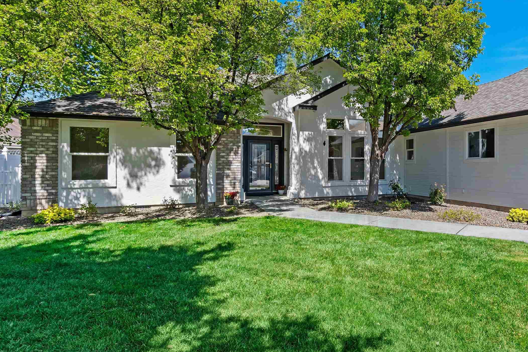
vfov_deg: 57.2
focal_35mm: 22
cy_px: 172
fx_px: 323
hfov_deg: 74.7
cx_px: 374
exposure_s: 1/160
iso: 320
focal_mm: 10
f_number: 11
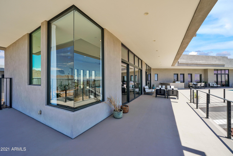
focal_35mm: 13
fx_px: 84
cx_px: 116
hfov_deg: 108.3
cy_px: 78
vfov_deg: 85.4
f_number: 8
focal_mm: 13
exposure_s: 1/100
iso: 100
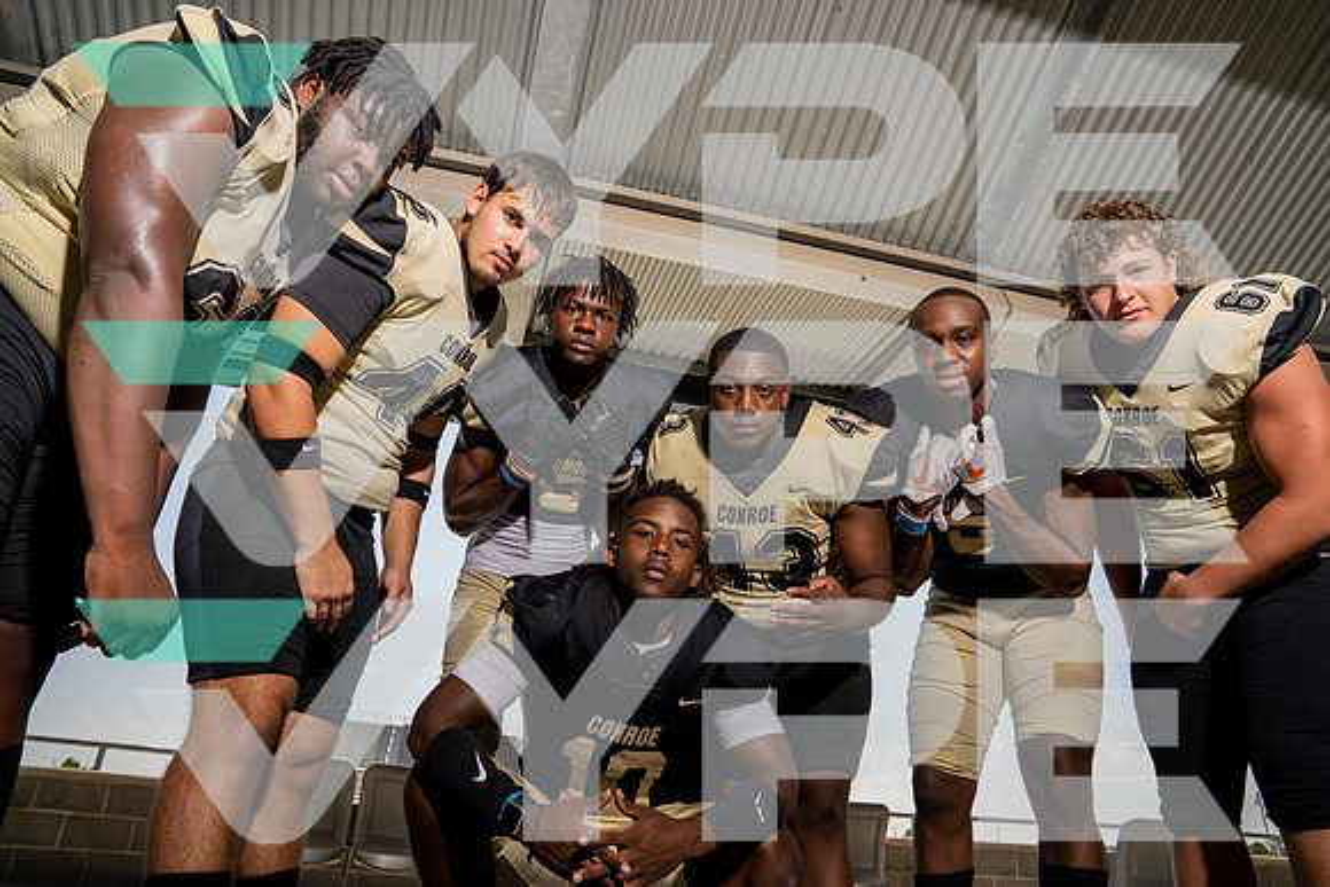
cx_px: 665
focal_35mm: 24
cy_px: 444
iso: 100
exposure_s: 1/250
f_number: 7.1
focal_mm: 24
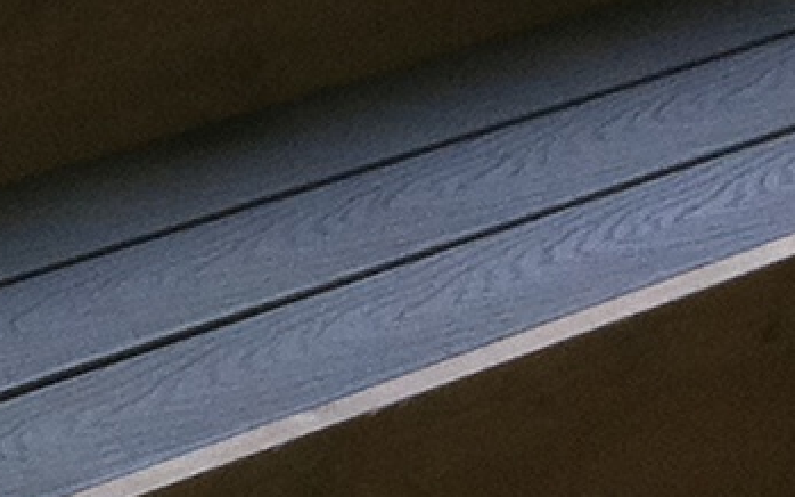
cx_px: -690
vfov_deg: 4.6
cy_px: -916
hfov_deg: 7.4
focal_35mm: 275
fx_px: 5957
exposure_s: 1/40
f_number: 2.8
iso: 80
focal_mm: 3.85
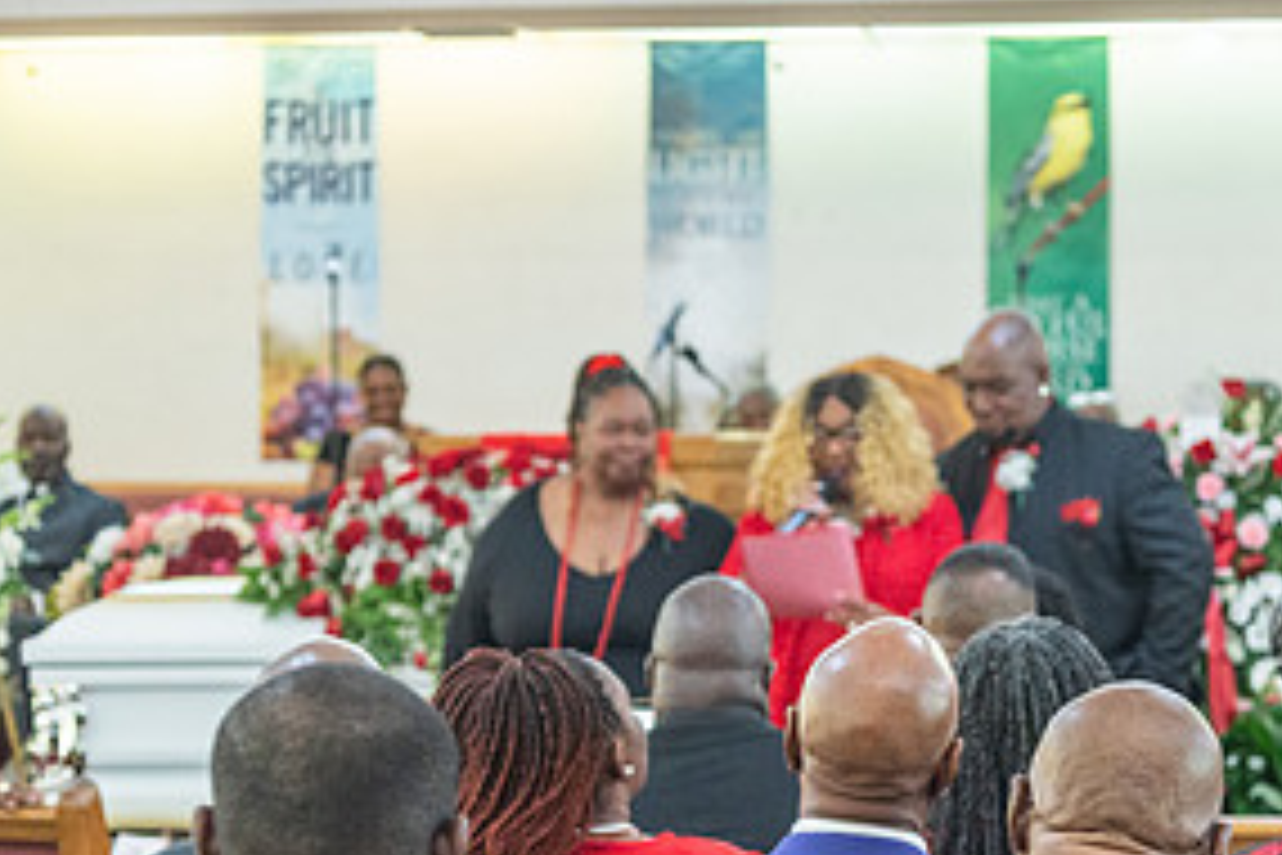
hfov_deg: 14.2
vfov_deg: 9.5
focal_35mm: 144
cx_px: 864
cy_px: 752
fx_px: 5128
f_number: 4
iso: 1600
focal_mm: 70
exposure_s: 1/100
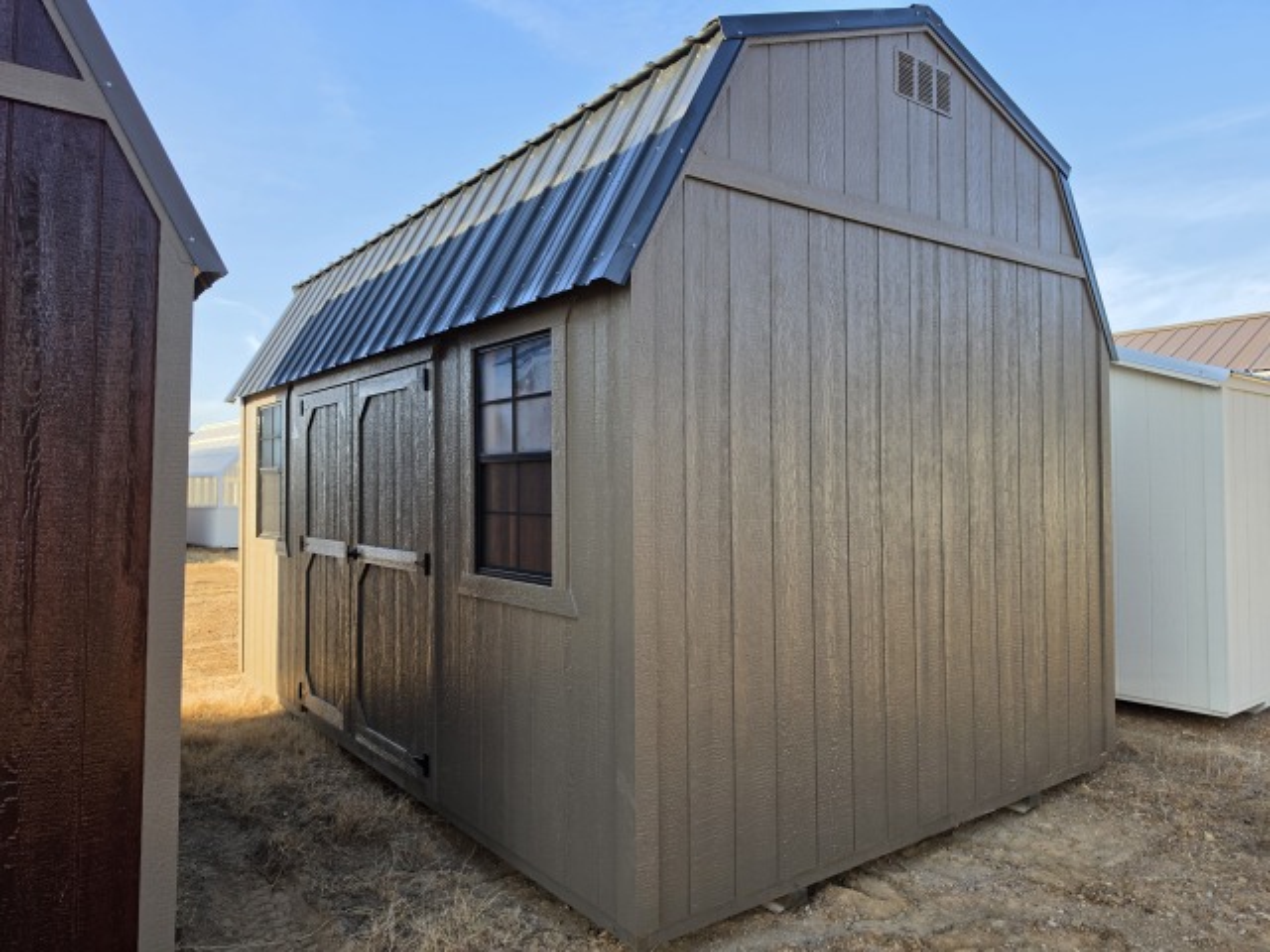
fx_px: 844
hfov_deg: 73.9
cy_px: 476
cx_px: 635
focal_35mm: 23
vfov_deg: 58.9
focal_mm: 6.5
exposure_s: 1/2302
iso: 64
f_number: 1.4
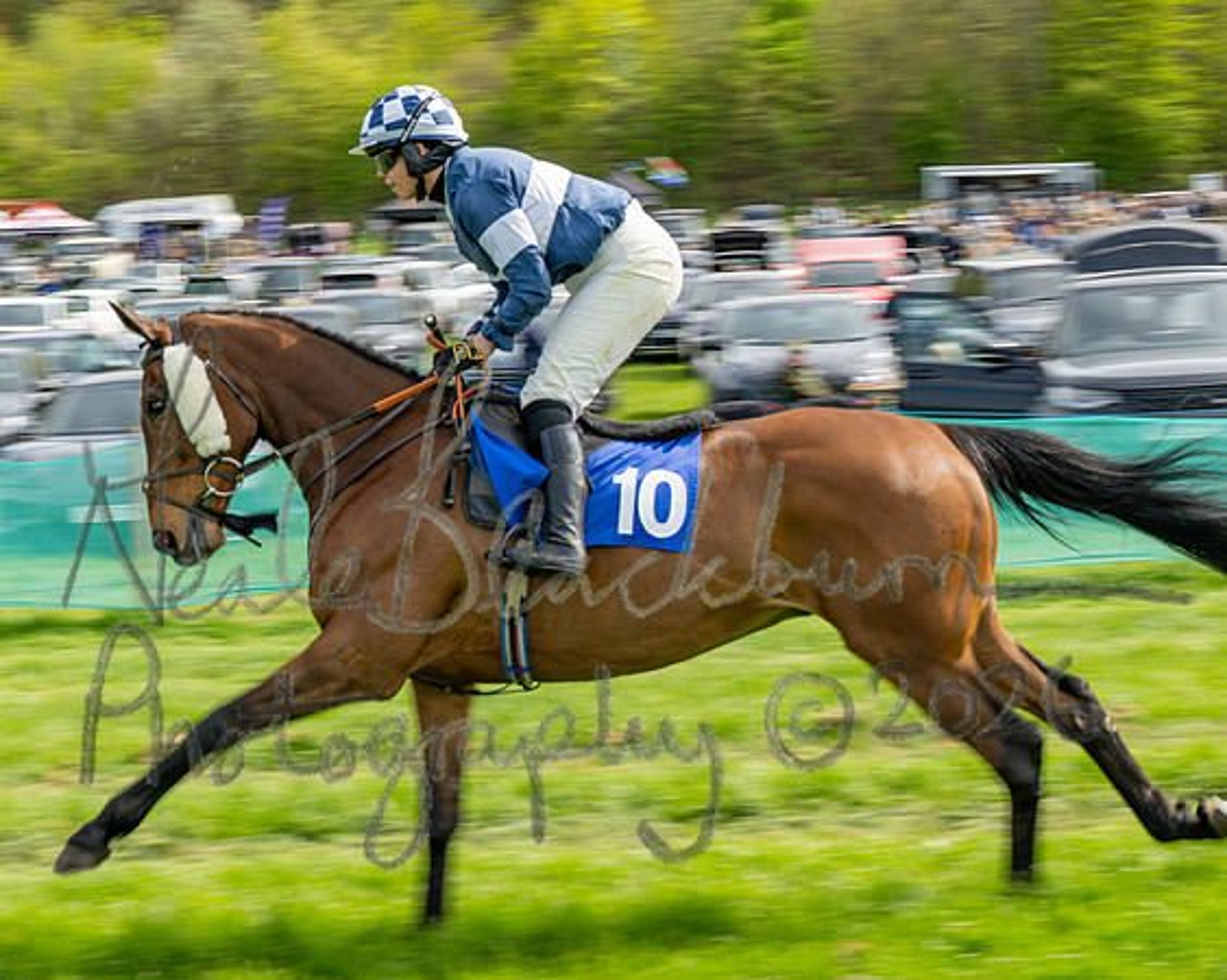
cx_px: 600
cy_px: 454
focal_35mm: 101
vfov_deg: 15.3
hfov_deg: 19.1
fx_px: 3651
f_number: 9
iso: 100
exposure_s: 1/160
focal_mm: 70
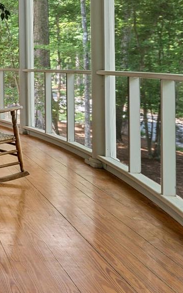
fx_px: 455
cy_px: 68
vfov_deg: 34.8
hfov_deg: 16.9
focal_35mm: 57
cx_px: -182
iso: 250
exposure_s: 2.5
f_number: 8
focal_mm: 16
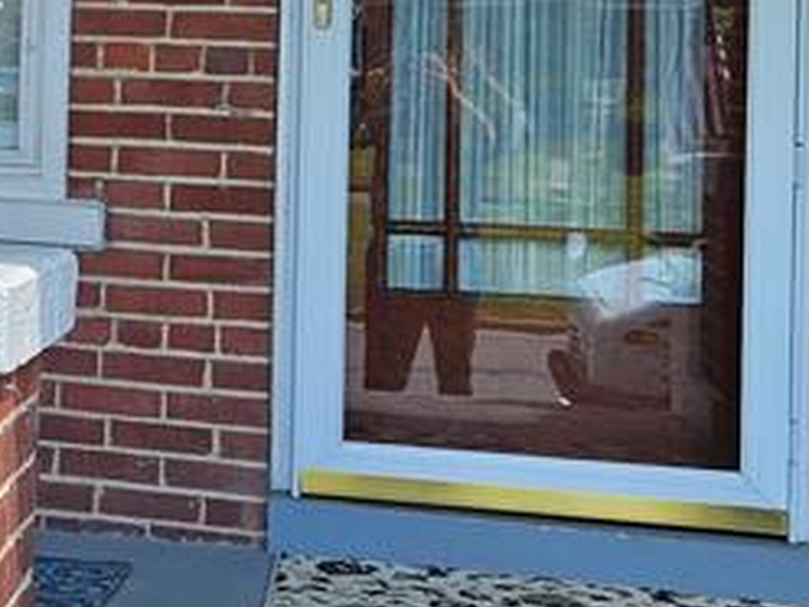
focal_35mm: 95
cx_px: -179
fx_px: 2220
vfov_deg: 15.3
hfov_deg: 19.4
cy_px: 20
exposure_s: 1/512
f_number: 1.8
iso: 25
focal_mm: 5.4
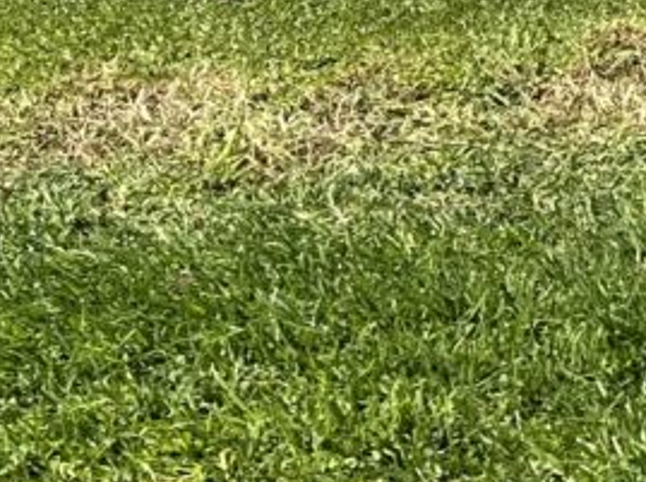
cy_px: -578
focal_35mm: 143
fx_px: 2665
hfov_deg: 12.3
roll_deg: -2.0
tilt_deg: -9.0
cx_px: 1280
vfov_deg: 9.5
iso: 80
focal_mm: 6.86
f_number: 1.78
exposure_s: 1/4016
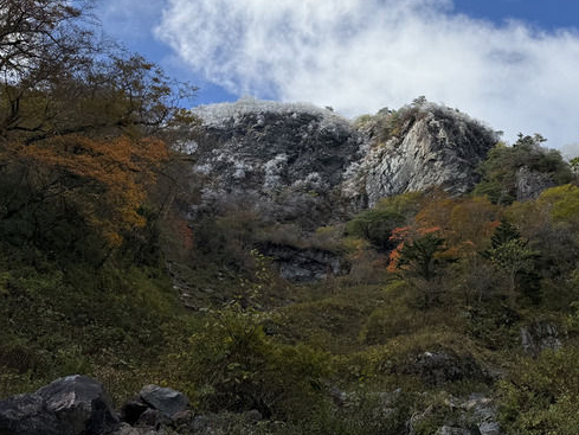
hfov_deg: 45.6
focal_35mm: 40
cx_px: 415
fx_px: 669
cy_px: 119
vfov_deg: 35.3
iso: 80
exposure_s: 1/3953
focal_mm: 6.76
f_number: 1.78
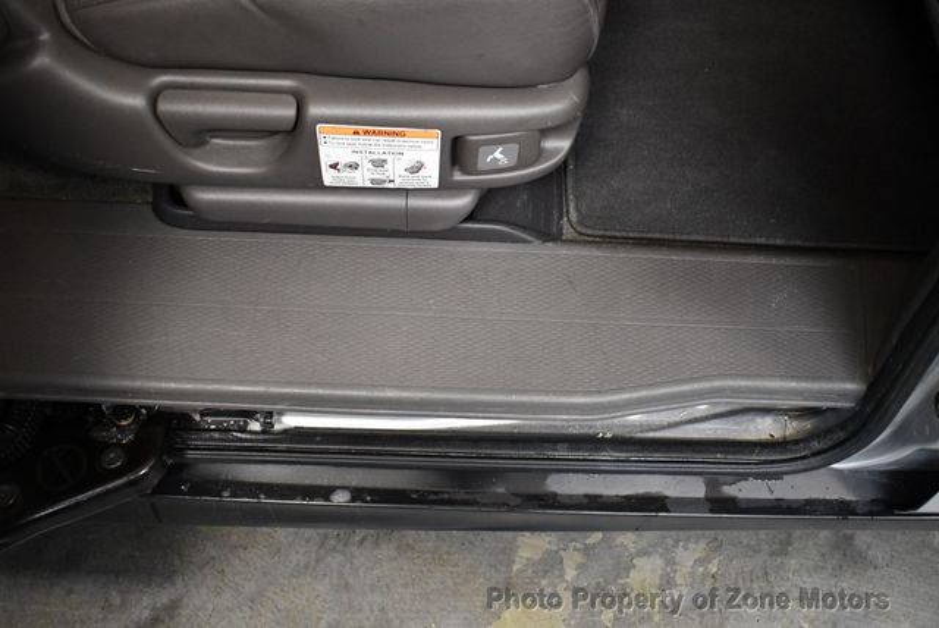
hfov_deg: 53.1
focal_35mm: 36
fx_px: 940
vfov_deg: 36.9
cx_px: 470
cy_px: 314
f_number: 3.5
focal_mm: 18
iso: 2200
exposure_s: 1/125
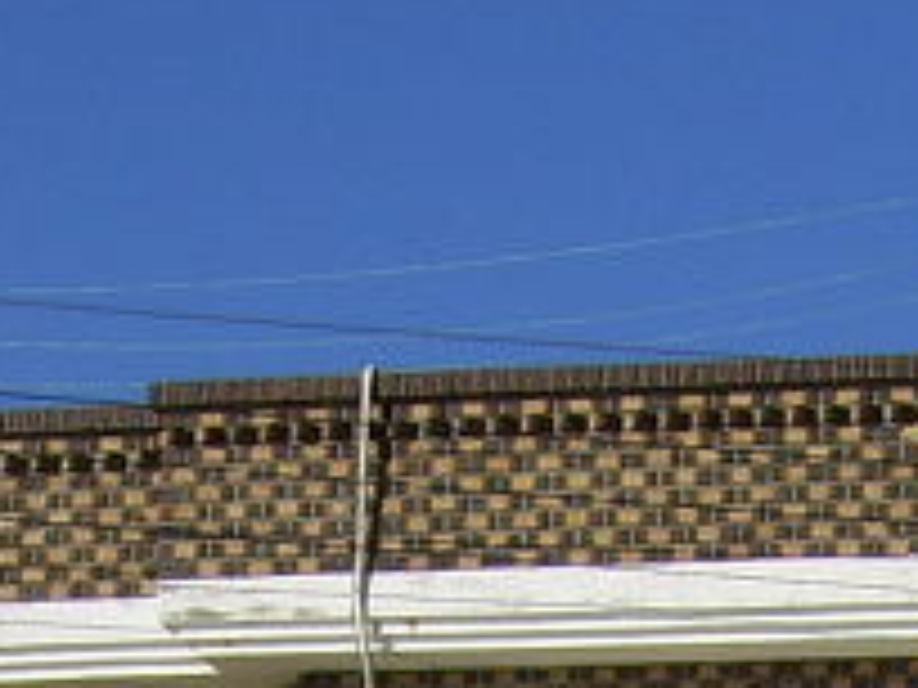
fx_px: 5065
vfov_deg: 7.4
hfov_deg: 10.3
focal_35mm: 191
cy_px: 1493
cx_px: 765
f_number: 6.4
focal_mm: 7.8
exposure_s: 1/640
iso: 50
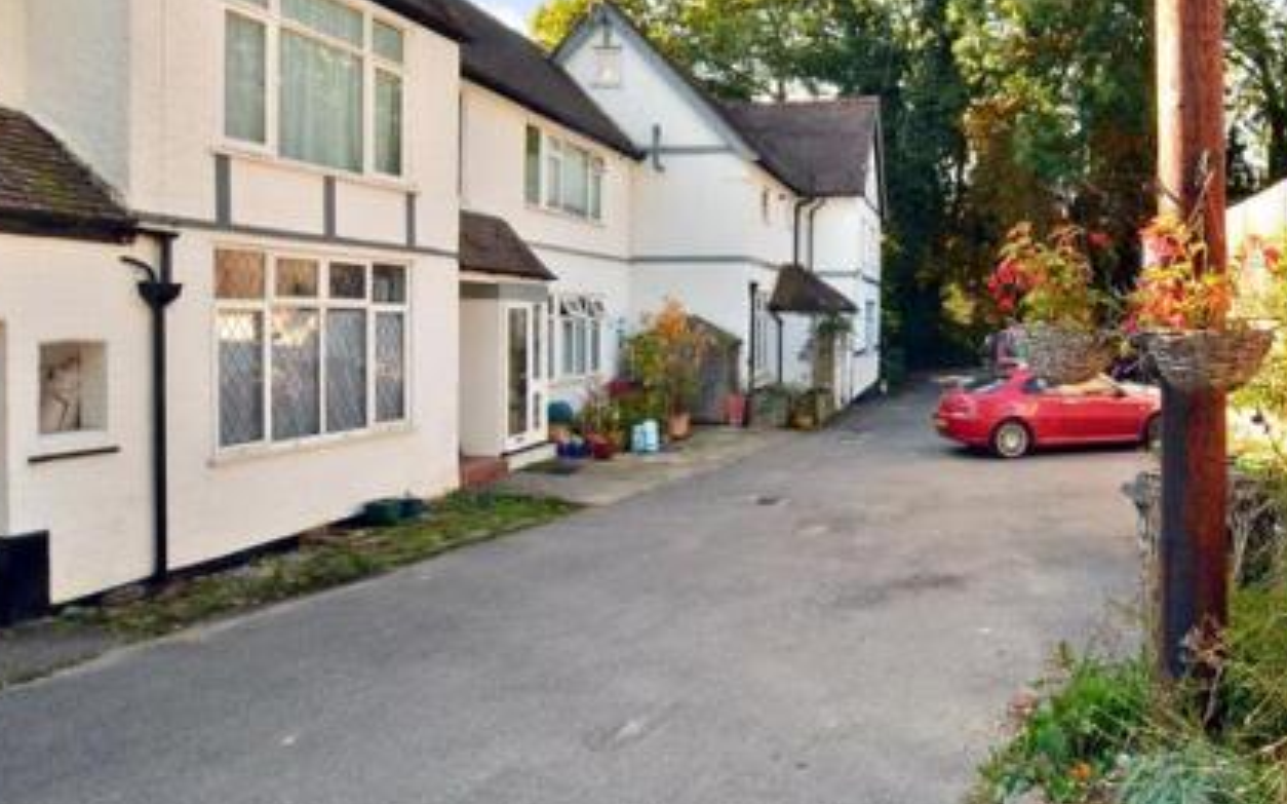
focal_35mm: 24
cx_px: 865
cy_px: 316
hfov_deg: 72.4
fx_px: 842
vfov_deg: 50.7
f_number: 18
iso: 640
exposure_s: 1/50
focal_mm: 10
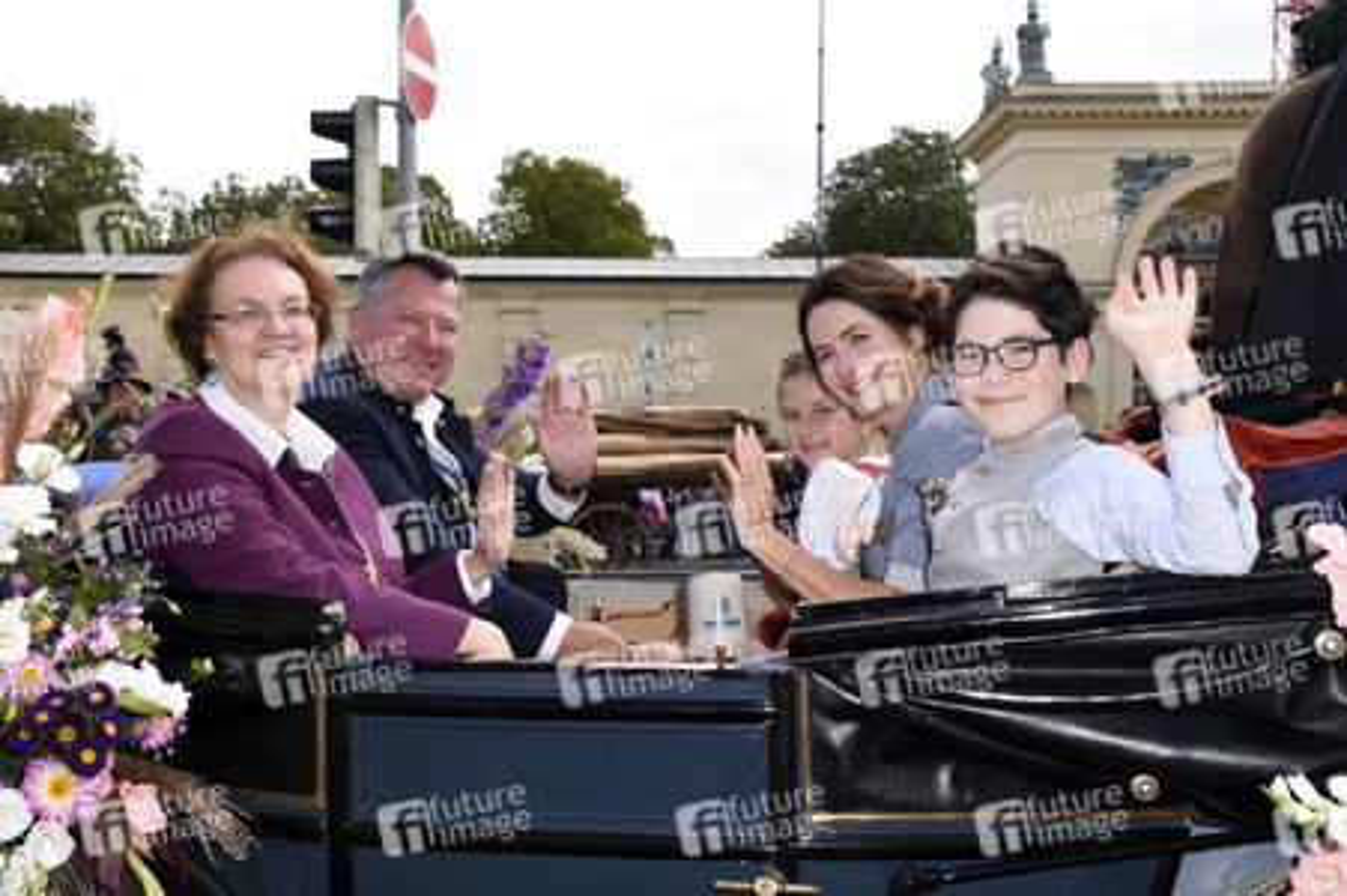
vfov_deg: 29.8
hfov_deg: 43.6
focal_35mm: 45
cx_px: 674
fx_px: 1682
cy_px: 448
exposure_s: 1/160
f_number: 9
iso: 250
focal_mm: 30
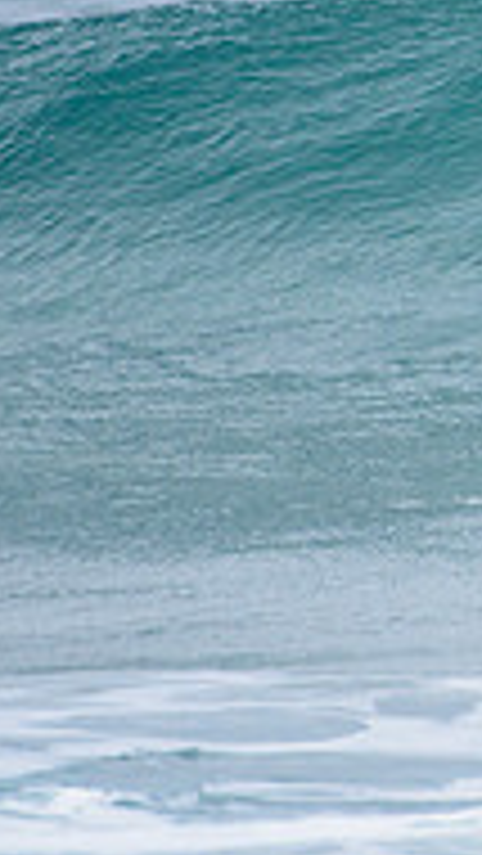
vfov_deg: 1.3
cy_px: 65
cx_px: 1036
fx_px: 36367
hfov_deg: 0.8
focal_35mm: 1602
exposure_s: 1/2000
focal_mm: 500
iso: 360
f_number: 5.6
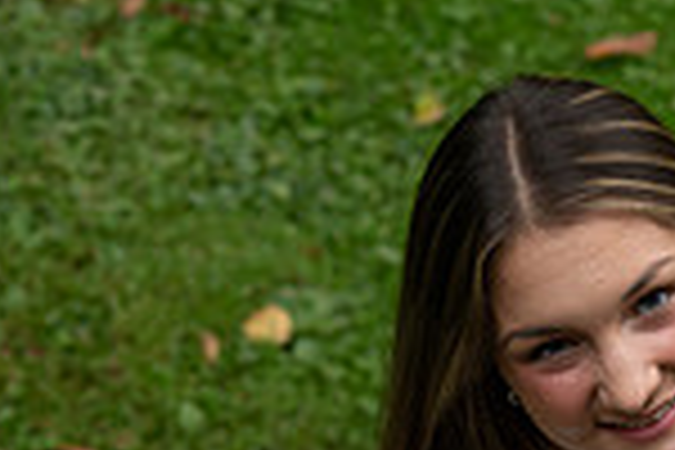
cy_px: 828
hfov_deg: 8.0
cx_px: 648
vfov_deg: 5.3
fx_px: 4781
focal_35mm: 255
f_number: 4.5
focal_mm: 85
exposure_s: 1/200
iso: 400
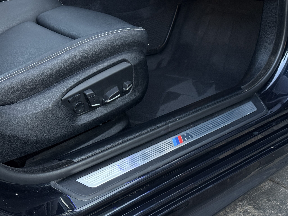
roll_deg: +0.7
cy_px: 108
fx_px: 399
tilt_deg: -25.0
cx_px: 144
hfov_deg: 39.7
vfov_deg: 30.3
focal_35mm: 48
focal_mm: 6.76
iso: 125
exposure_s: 1/86
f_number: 1.78
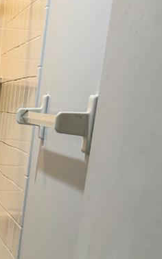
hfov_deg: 12.3
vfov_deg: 17.2
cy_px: 451
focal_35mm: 101
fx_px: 714
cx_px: -84
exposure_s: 1/60
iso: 160
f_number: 1.78
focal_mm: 6.76
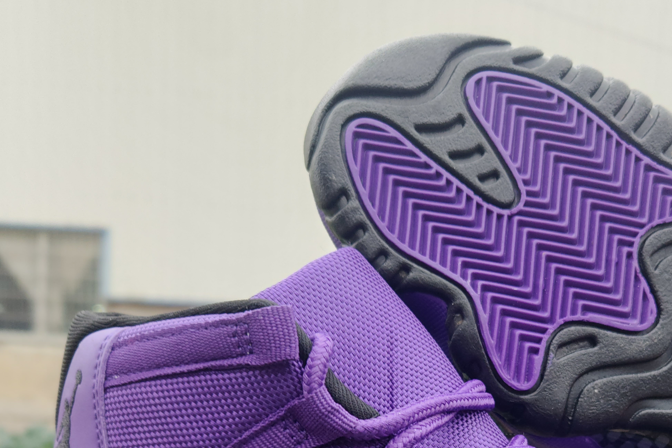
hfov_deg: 39.1
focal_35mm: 50
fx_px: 933
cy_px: 508
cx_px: 458
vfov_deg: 24.9
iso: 64
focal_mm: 5.4
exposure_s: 1/50
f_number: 1.8
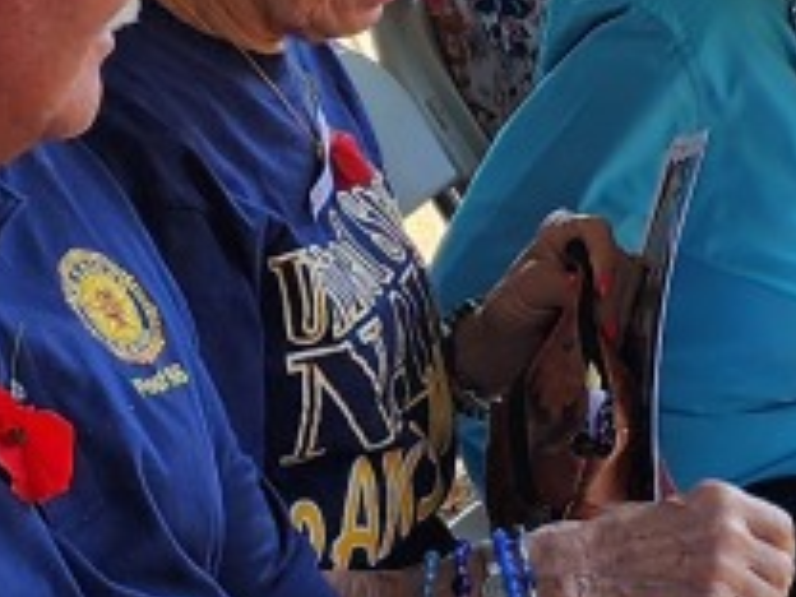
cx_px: 746
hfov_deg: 11.1
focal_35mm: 177
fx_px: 4070
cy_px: 61
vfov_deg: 8.4
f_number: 1.8
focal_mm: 6.4
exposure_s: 1/180
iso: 25
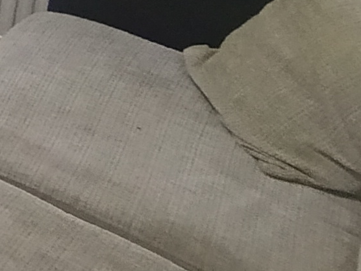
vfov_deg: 13.8
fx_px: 980
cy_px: -232
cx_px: -584
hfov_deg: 13.2
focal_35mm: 94
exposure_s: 1/33.3
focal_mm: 1.65
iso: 500
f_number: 2.2
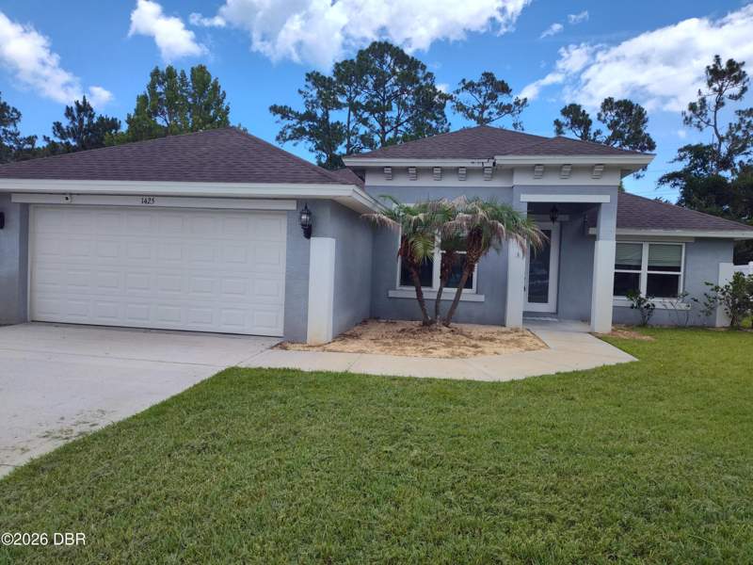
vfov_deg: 58.9
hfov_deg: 73.9
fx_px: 500
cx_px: 376
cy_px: 282
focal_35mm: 23
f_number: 1.8
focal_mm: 5.56
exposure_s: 1/1553
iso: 100
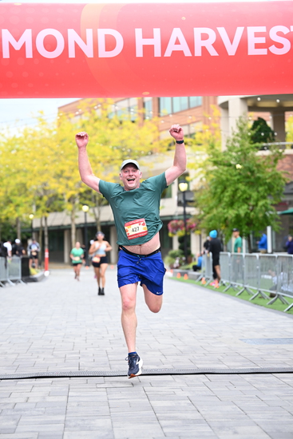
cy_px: 220
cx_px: 146
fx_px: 1049
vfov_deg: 23.6
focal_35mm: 86
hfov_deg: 15.9
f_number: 2.8
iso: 640
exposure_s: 1/1600
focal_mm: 86
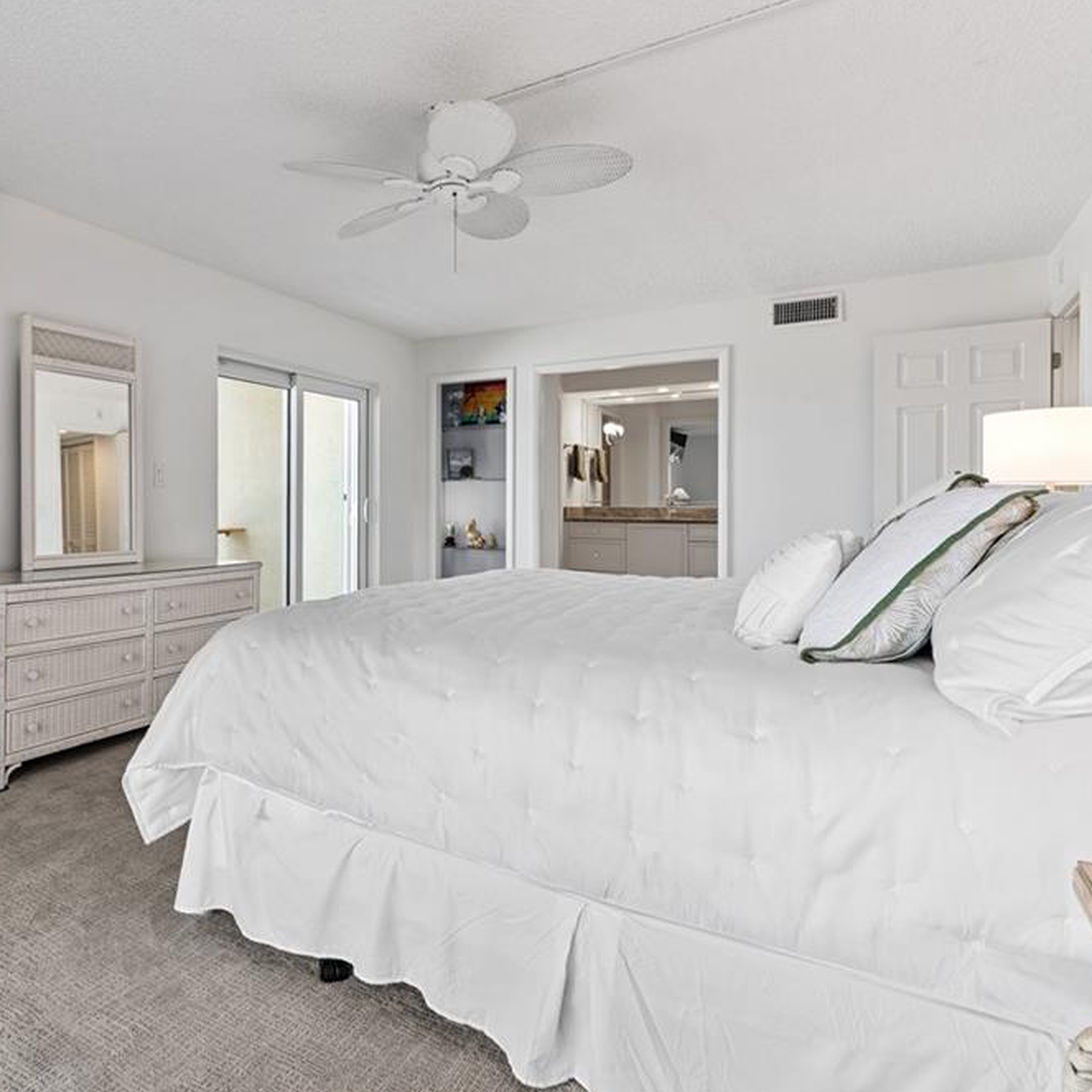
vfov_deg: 72.1
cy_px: 543
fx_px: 749
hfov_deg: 69.8
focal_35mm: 21
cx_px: 352
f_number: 10
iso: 640
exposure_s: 1/10
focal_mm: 16
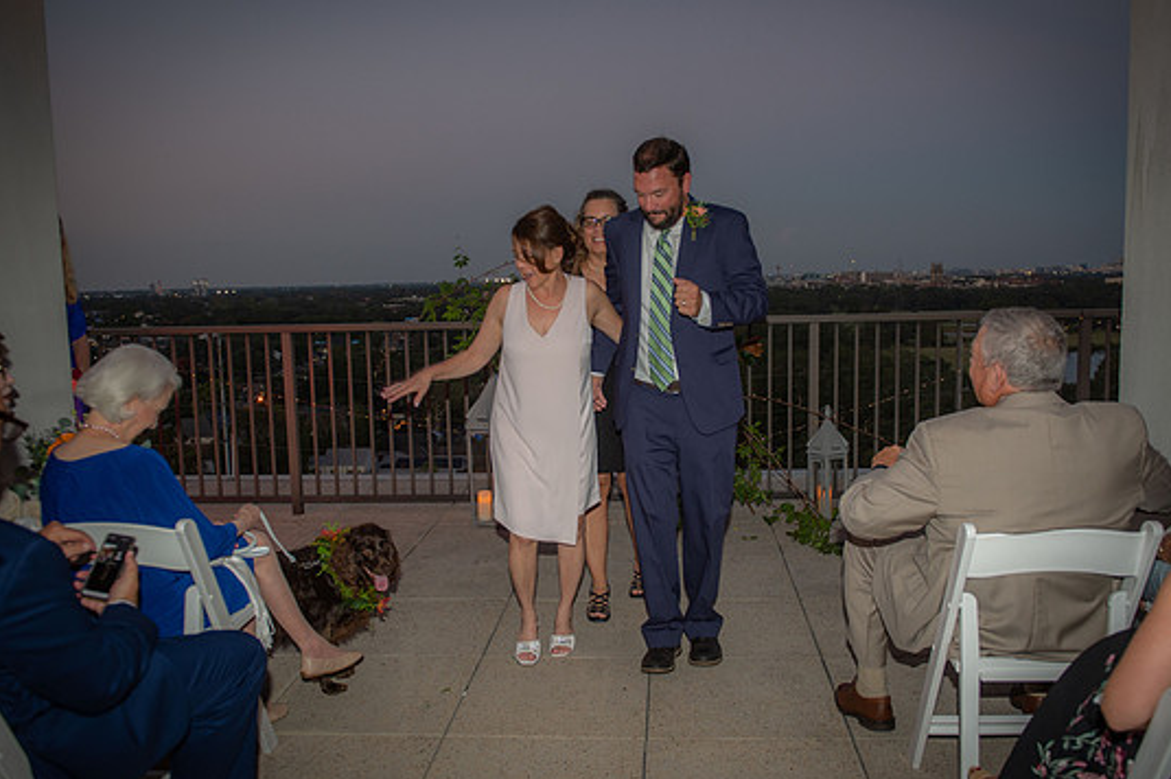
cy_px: 387
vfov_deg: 42.3
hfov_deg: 60.3
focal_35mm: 31
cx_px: 615
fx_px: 1008
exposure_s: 1/125
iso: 800
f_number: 3.5
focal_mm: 27
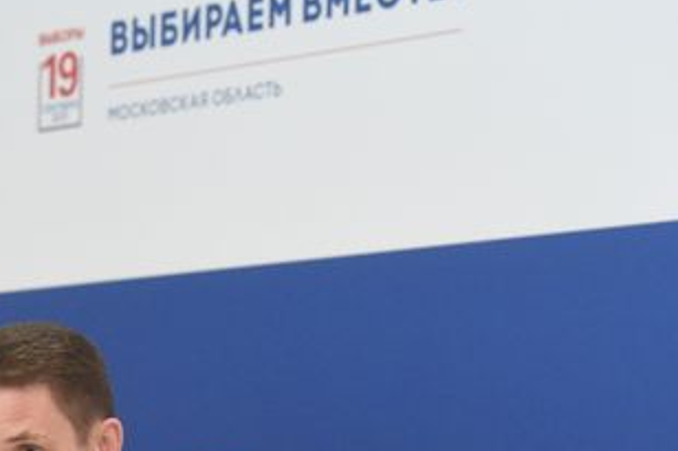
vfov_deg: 5.9
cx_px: 11
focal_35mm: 232
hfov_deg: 8.8
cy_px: 453
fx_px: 4367
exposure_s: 1/320
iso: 12800
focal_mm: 102
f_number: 4.5
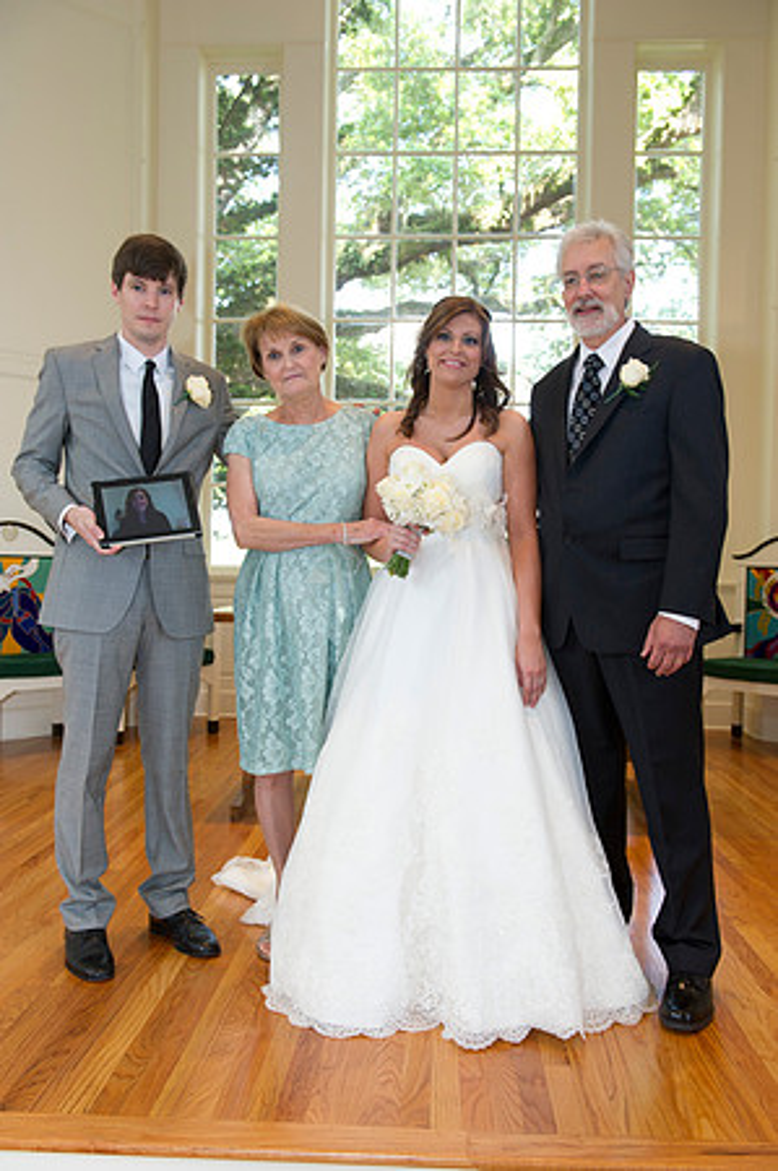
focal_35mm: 32
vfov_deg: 58.8
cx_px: 389
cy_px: 586
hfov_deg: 41.0
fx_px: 1040
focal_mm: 32
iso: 800
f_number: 5
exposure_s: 1/80
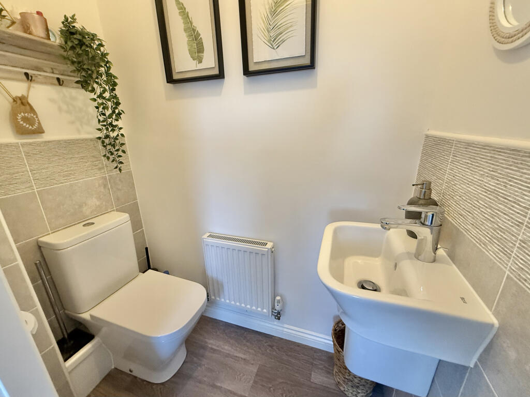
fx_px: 214
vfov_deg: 85.7
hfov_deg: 102.1
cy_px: 198
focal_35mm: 14
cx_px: 265
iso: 320
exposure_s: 1/100
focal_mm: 2.22
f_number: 2.2
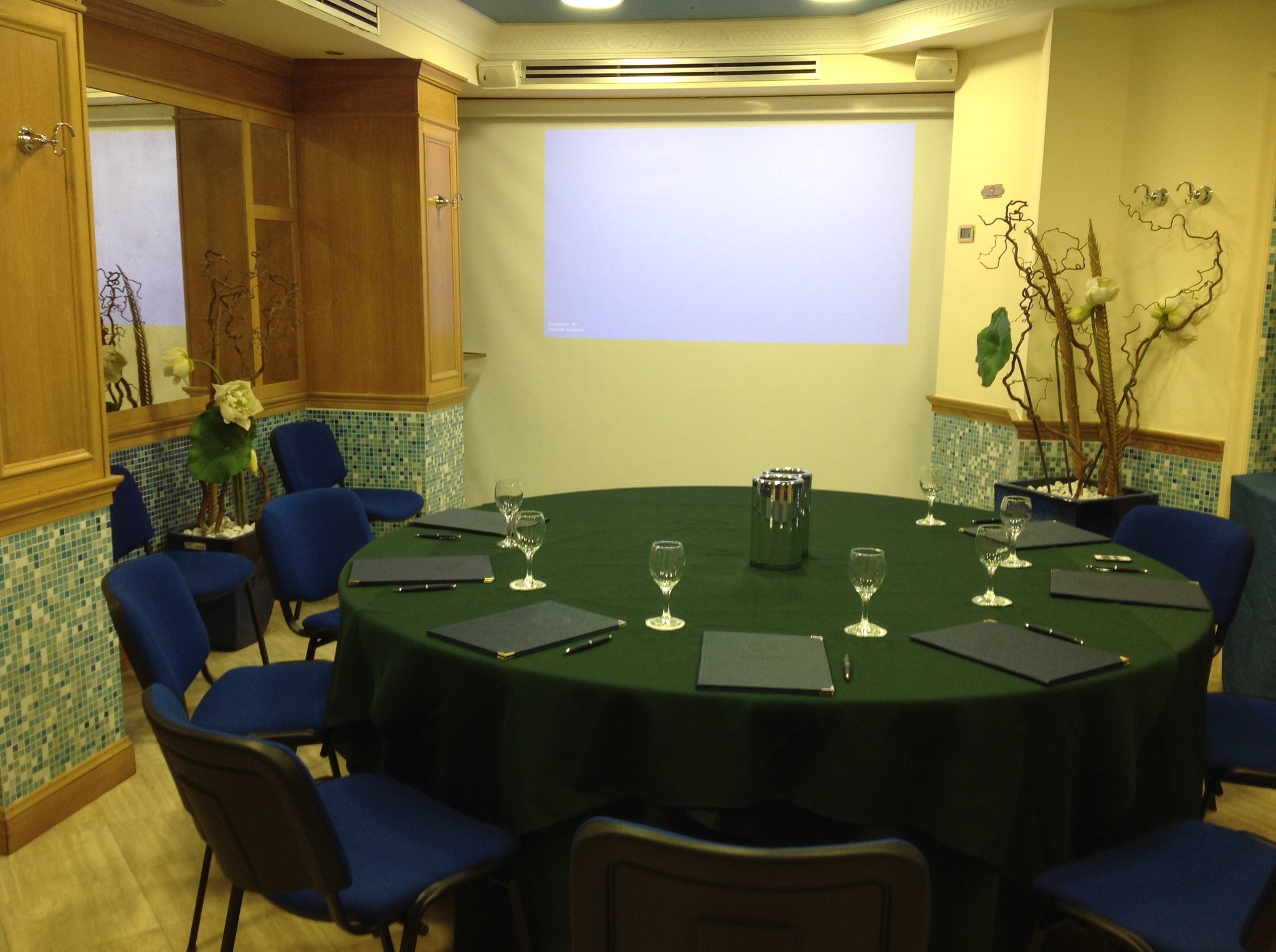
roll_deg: -0.6
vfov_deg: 40.6
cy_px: 476
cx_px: 638
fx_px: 1288
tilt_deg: -9.4
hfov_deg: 52.7
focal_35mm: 35
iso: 50
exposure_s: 1/17
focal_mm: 4.28
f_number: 2.4
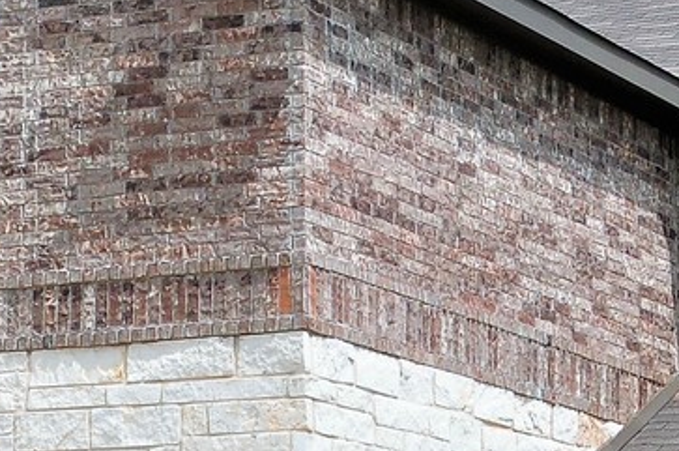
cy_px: 372
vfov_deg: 7.5
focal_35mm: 181
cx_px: 625
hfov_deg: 11.3
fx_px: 3414
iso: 400
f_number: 8
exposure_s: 1/2000
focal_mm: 27
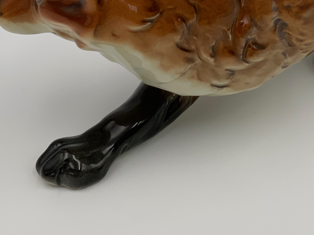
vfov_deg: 19.7
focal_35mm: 73
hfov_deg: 26.5
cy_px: 18
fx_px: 662
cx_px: 211
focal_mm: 3
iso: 16
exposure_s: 1/997
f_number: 1.8
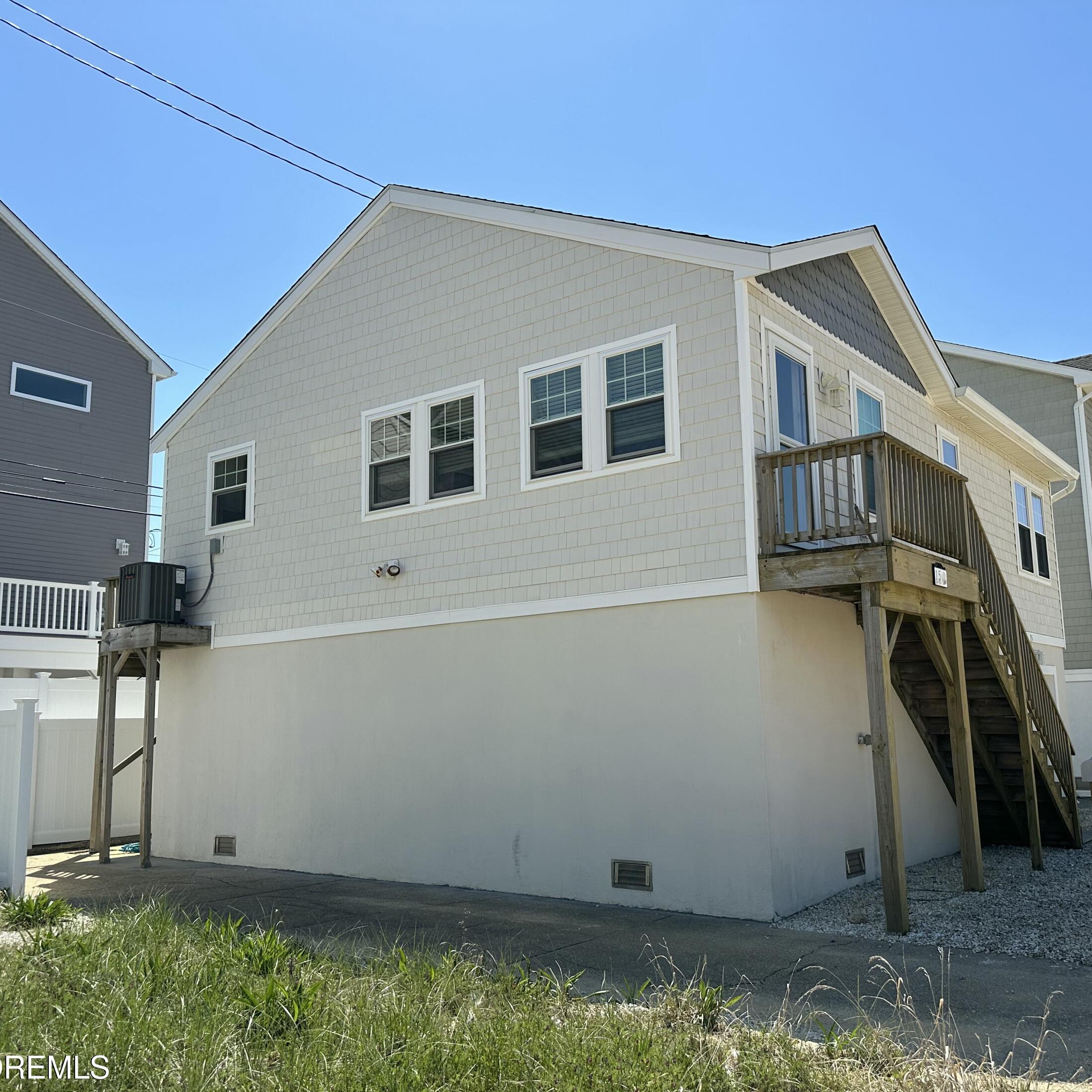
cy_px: 559
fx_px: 1035
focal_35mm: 29
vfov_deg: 55.6
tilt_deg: +9.0
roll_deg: +0.6
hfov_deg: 55.5
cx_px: 595
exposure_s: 1/5848
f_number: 1.78
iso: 80
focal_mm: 6.86
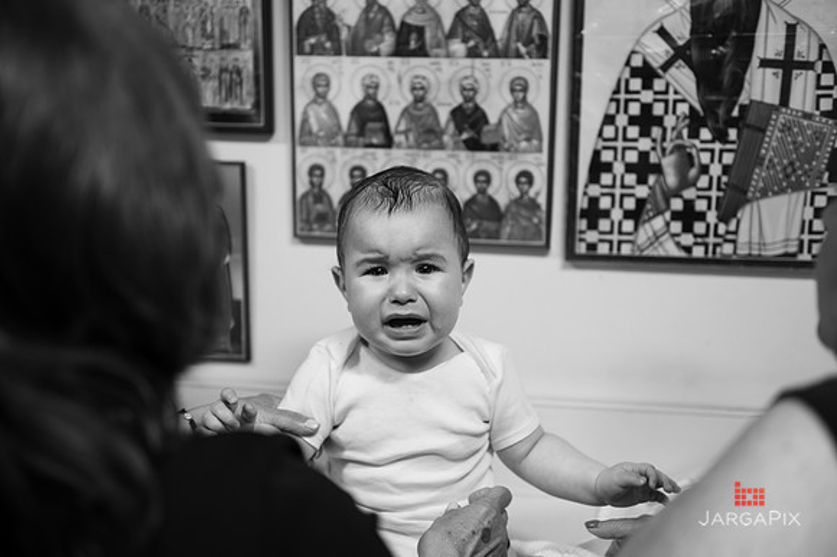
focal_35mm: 48
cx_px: 418
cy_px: 278
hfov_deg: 41.1
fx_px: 1115
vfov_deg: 28.0
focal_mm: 48
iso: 400
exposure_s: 1/125
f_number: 3.2
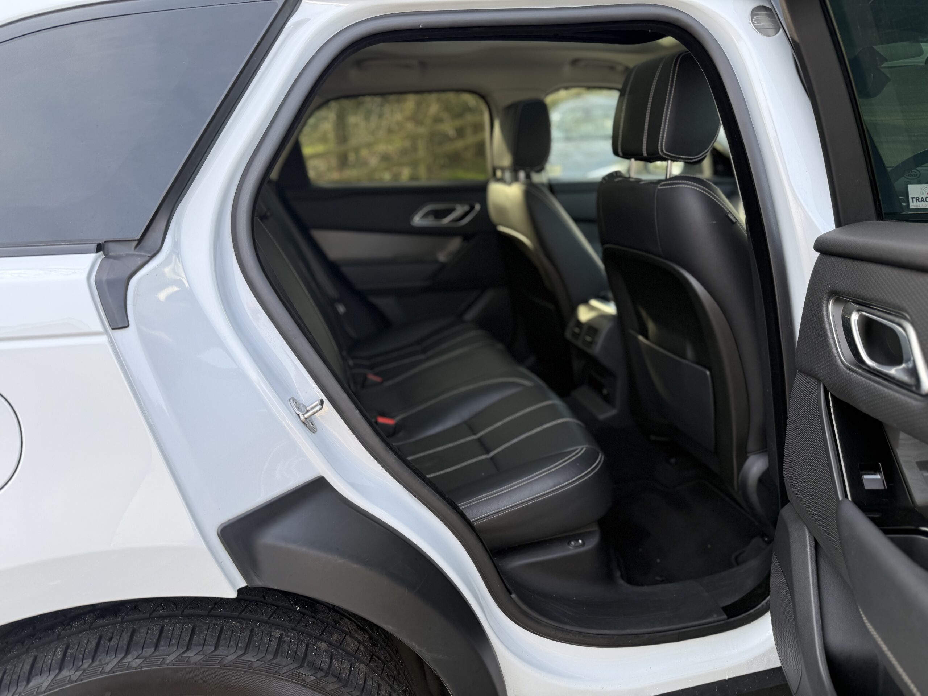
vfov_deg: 56.8
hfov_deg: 71.6
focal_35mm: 24
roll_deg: +1.9
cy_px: 348
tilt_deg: -17.5
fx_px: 643
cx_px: 464
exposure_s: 1/381
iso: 80
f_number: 1.78
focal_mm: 6.76
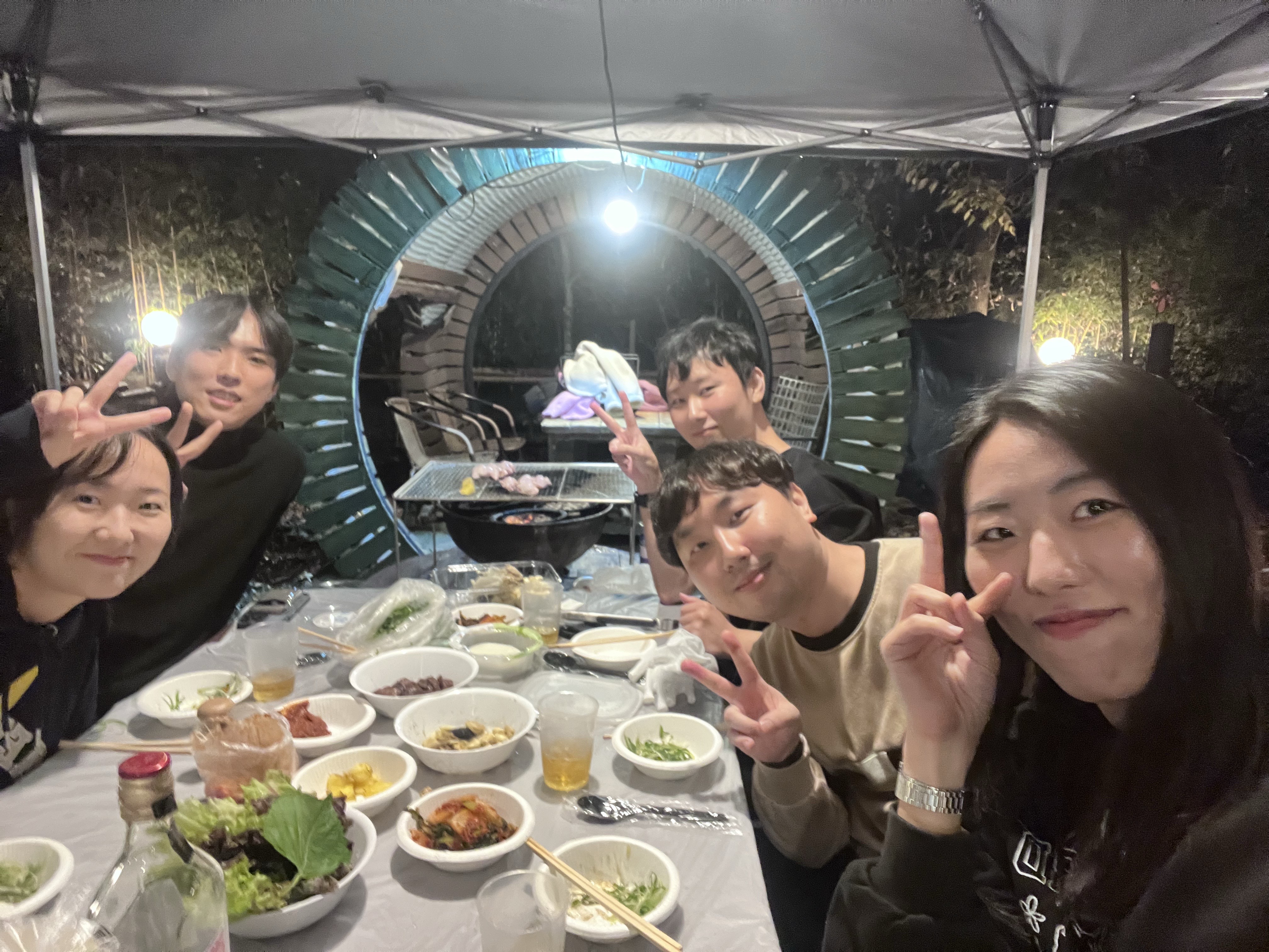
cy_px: 476
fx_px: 843
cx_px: 634
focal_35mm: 23
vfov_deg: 58.9
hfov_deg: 73.9
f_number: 2.2
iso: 640
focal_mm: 2.71
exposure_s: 1/20
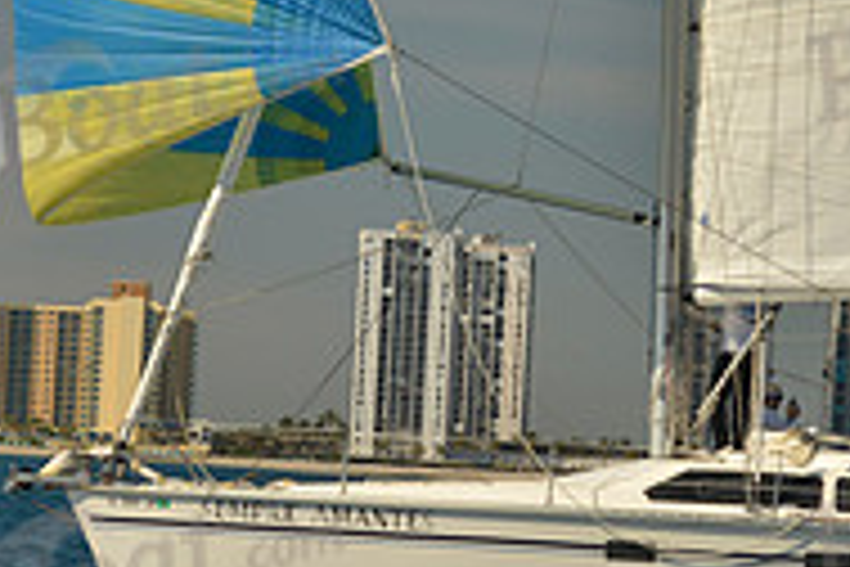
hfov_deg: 9.6
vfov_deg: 6.4
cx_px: 580
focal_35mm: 215
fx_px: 5076
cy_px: 304
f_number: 9
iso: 200
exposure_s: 1/500
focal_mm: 70
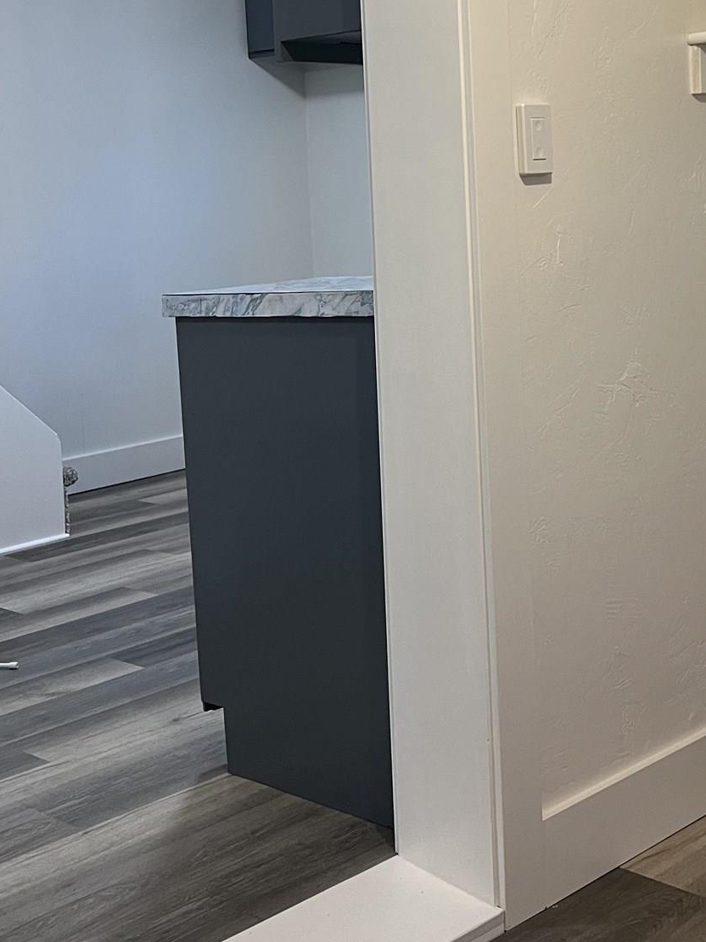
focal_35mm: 54
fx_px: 1468
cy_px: 210
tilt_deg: -1.0
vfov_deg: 34.6
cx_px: 486
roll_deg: +3.3
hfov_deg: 26.8
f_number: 1.5
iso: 125
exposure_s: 1/60
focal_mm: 5.7
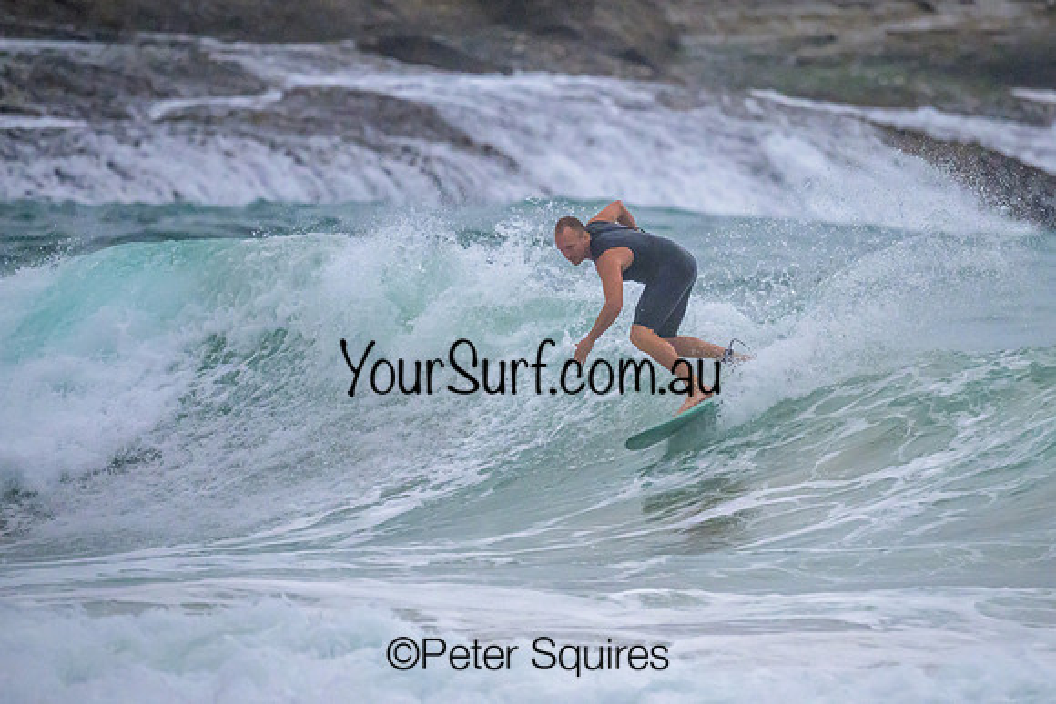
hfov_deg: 1.9
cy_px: 320
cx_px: 726
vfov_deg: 1.3
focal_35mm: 1100
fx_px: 32273
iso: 3600
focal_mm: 800
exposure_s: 1/2000
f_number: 6.3
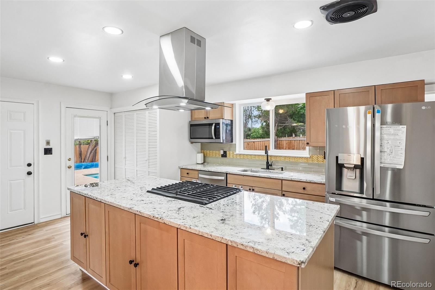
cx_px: 218
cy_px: 145
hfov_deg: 90.0
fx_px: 217
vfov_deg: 67.4
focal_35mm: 18
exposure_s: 1/30
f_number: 8
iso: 400
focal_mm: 12
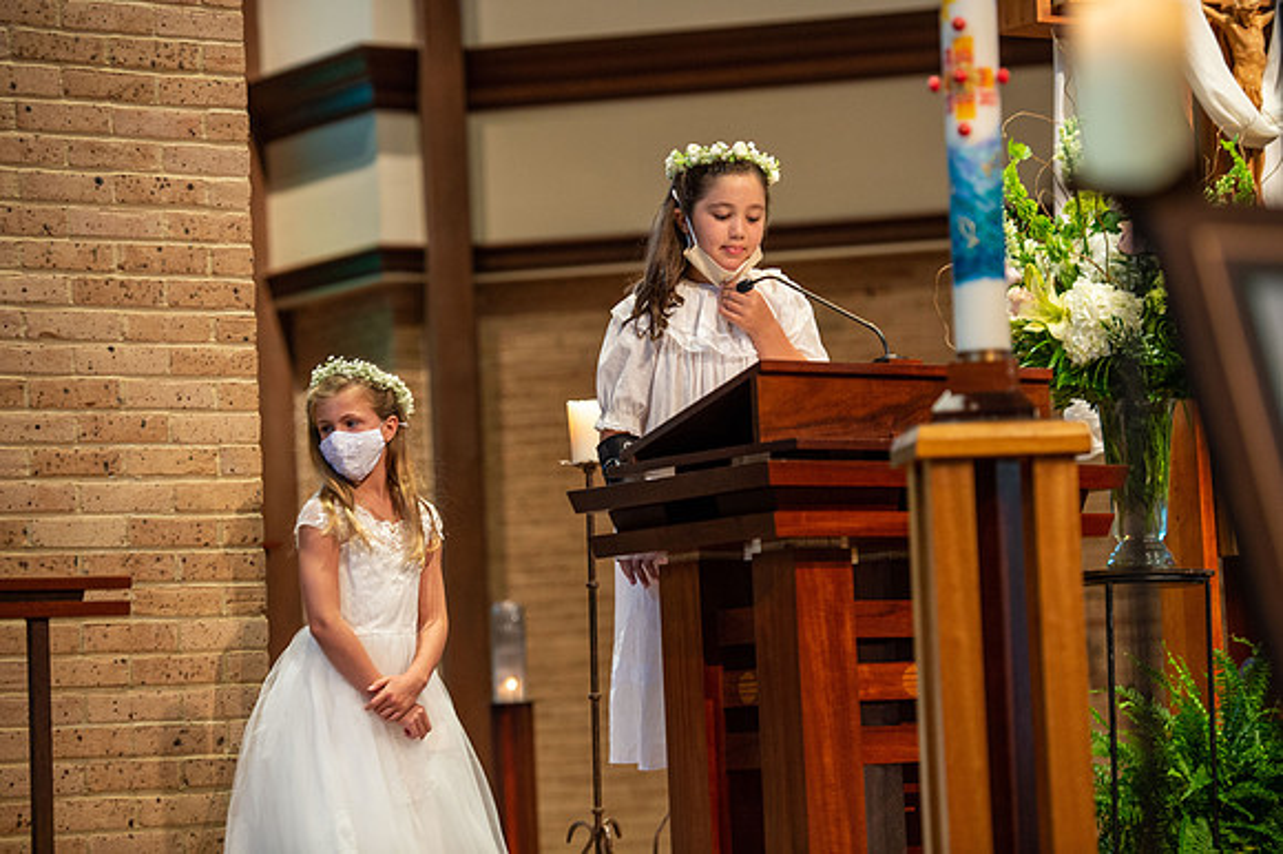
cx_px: 642
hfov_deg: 17.1
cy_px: 427
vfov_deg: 11.4
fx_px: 4274
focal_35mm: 120
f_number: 2.8
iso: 1600
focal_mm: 120
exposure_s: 1/125
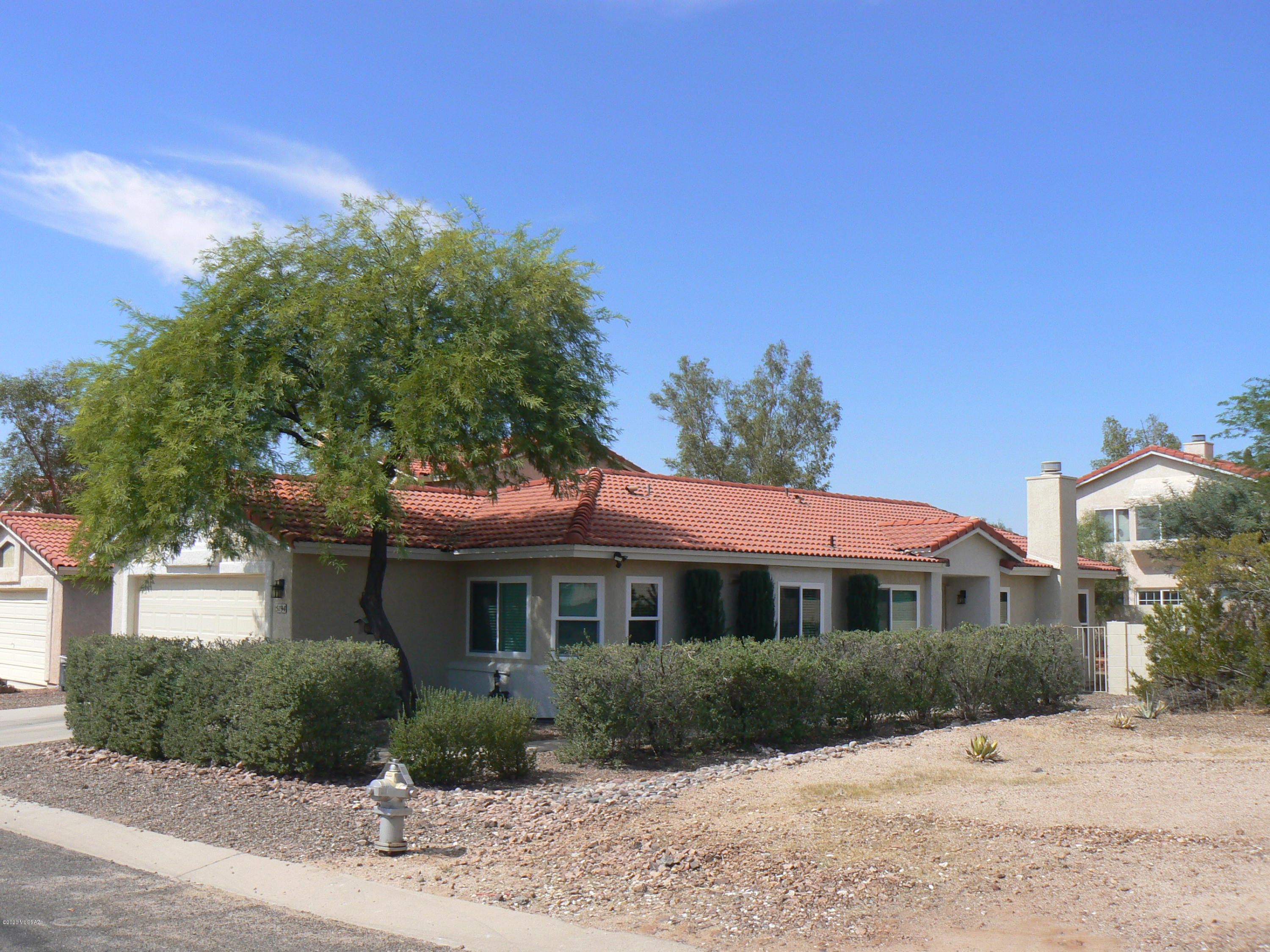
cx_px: 635
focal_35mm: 36
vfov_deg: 39.7
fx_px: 1321
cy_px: 476
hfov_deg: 51.4
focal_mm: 6
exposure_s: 1/500
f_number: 6.3
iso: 80
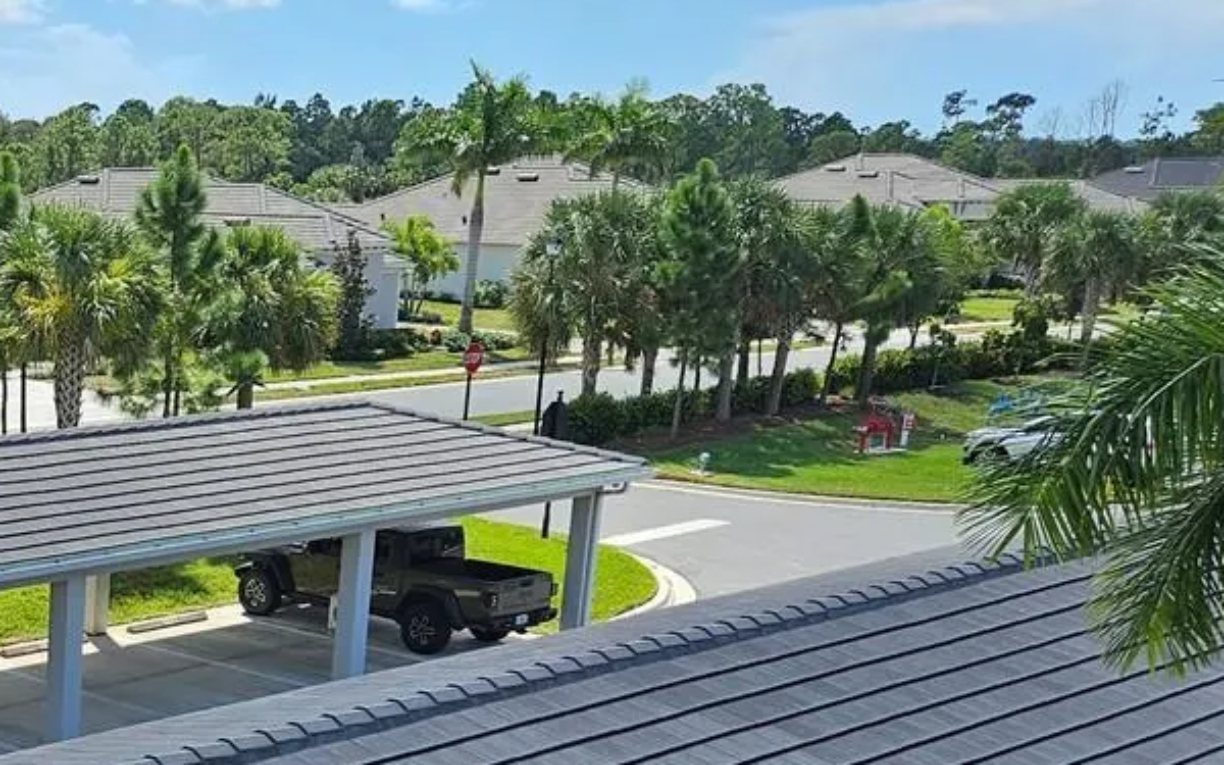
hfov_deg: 28.3
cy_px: 834
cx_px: -159
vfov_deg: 19.2
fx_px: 2168
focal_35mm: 65
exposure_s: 1/1269
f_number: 1.8
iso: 25
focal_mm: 5.4
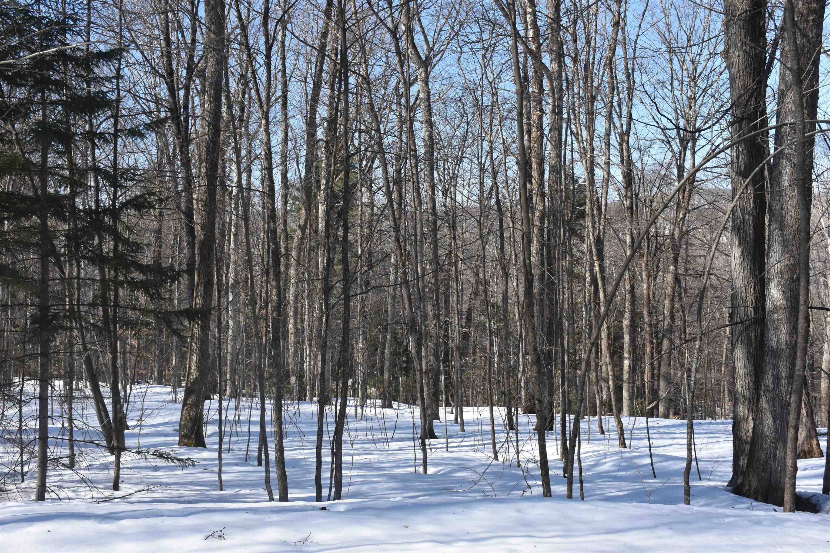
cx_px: 415
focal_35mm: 40
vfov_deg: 33.0
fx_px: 934
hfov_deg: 47.9
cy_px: 276
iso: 800
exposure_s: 1/320
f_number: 8
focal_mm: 27
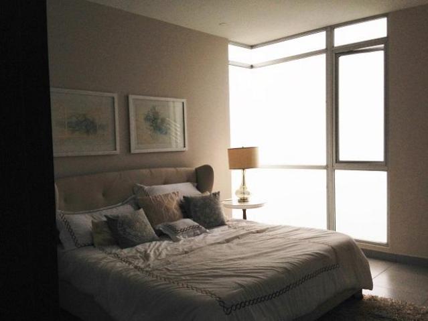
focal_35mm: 33
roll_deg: +2.1
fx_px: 408
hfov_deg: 55.4
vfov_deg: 42.9
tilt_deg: -3.4
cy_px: 160
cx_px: 214
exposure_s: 1/30
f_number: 2.4
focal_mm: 4.12
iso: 50
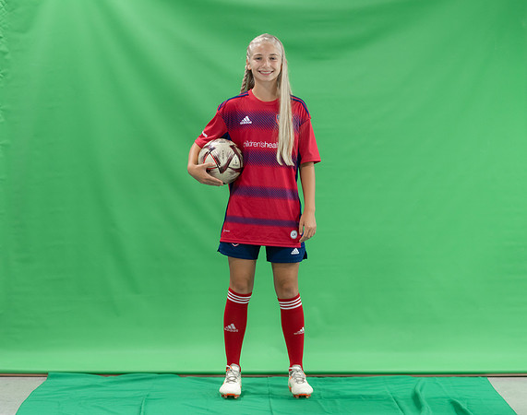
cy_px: 208
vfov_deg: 19.5
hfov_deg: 24.5
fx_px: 1211
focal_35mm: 78
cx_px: 270
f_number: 2.8
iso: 1000
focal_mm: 70
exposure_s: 1/250
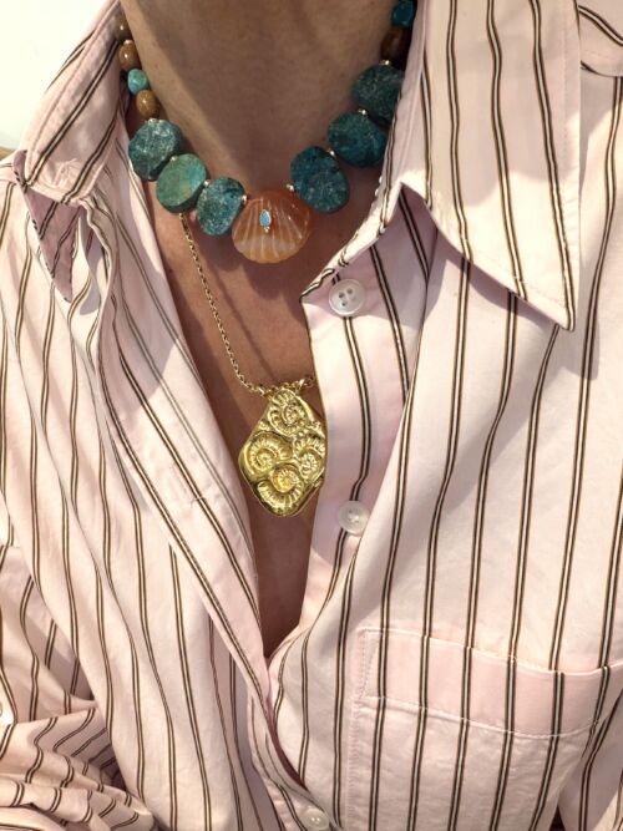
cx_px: 312
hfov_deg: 46.8
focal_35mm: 30
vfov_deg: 60.0
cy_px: 416
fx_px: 720
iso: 100
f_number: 1.9
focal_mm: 2.71
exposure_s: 1/50
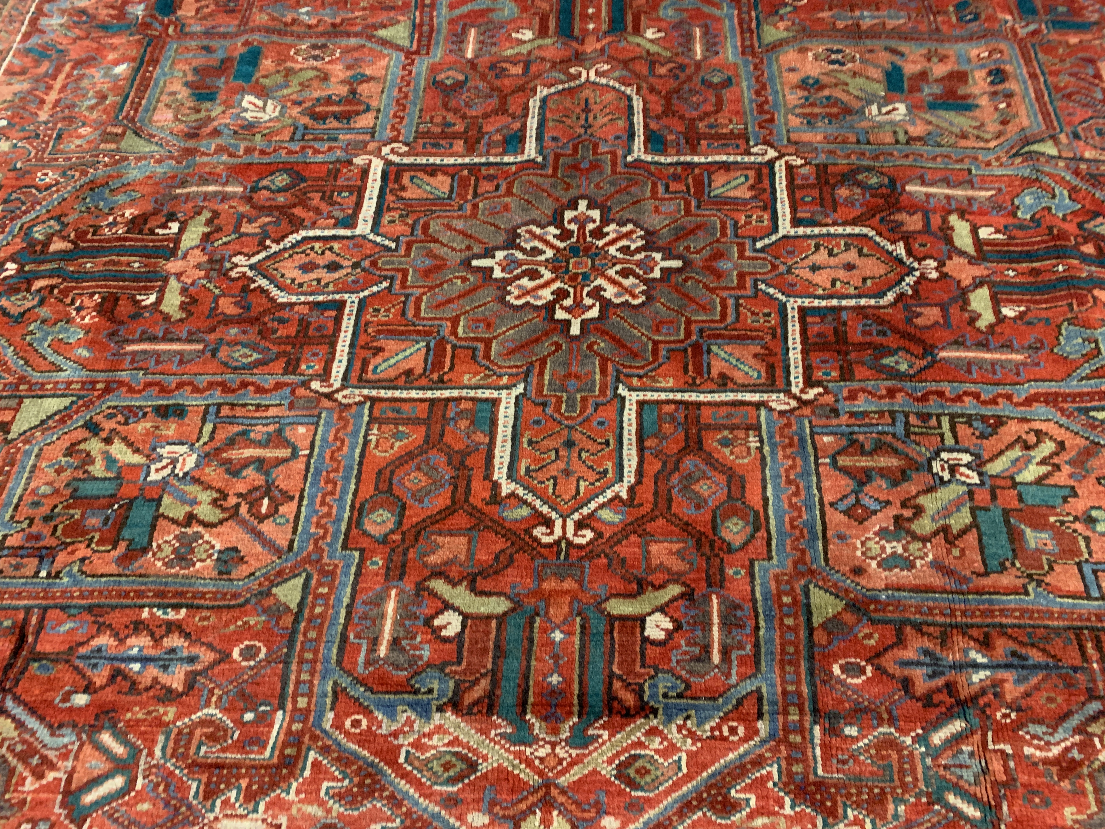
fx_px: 830
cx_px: 552
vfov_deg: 53.1
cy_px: 414
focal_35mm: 26
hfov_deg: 67.3
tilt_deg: -62.3
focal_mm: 4.25
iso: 400
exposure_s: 1/40
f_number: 1.8
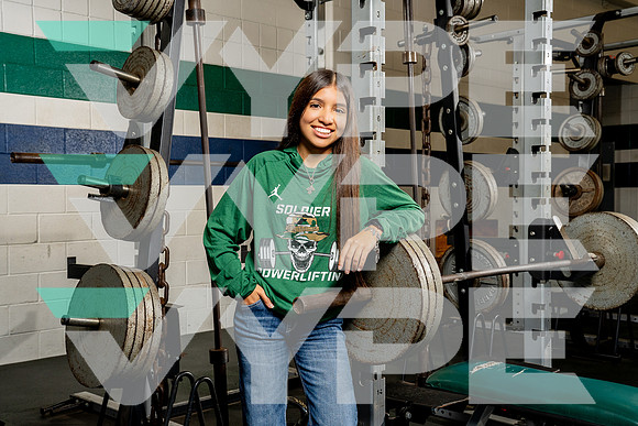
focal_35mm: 42
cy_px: 213
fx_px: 749
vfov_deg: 31.7
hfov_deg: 46.1
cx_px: 319
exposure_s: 1/200
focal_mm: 41
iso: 800
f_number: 7.1
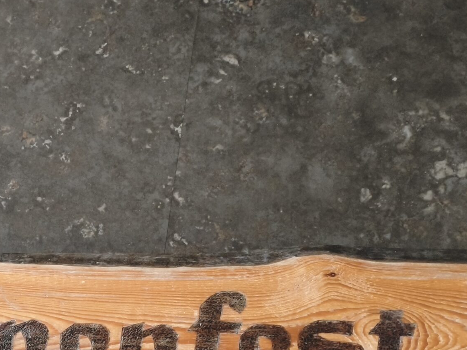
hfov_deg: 31.2
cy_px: 374
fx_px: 796
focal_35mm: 59
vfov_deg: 23.5
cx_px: 48
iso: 3200
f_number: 1.5
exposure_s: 1/98.4
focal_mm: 4.94
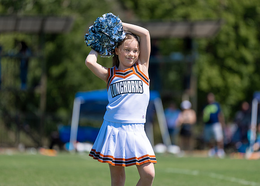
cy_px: 100
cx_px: 135
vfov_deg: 5.8
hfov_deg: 8.1
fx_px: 1828
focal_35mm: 248
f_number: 2.8
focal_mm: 200
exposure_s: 1/2000
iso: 100
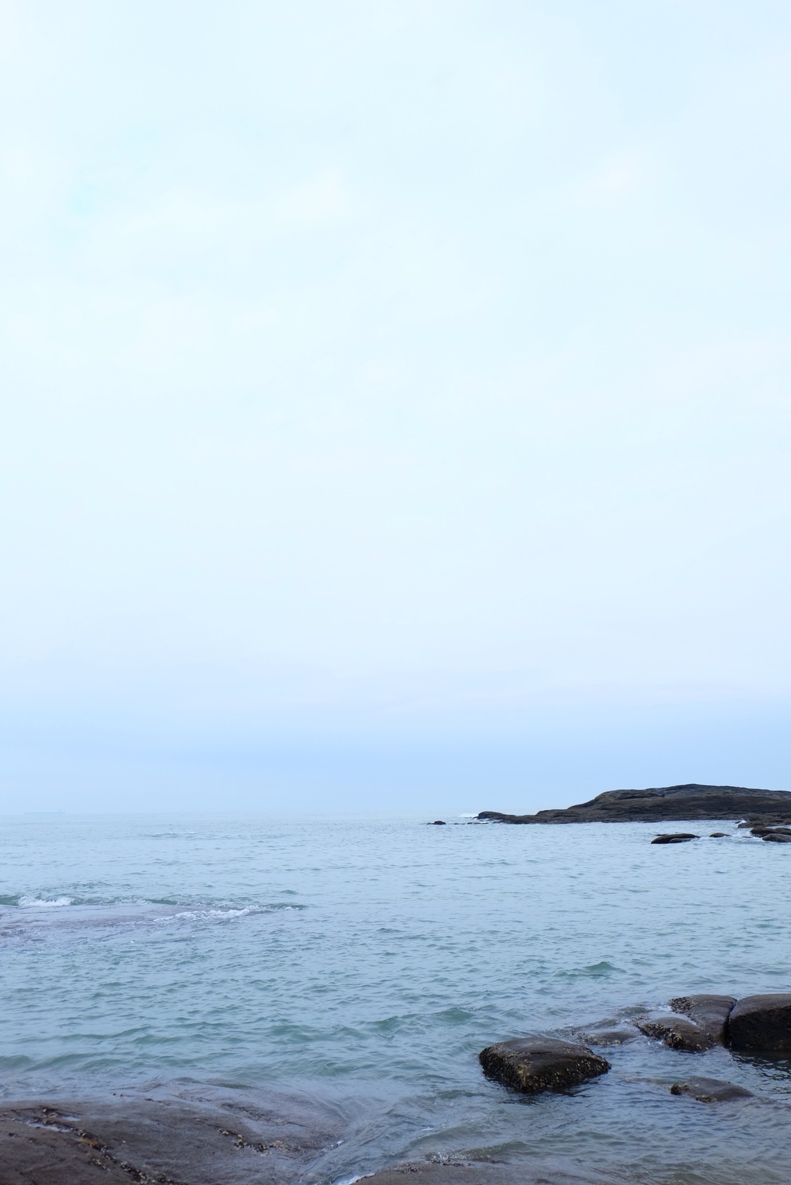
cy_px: 592
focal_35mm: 32
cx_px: 396
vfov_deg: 58.7
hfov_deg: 41.1
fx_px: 1054
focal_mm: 21.1
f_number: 4
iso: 250
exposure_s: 1/1300
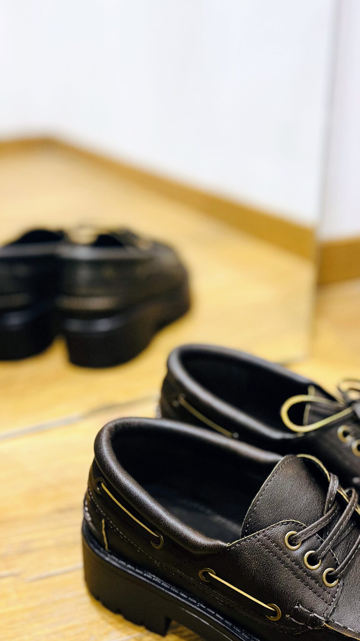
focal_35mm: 37
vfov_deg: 53.2
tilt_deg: -37.4
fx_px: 628
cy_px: 417
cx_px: 276
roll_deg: -4.5
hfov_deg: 31.3
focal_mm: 5.1
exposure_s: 1/50
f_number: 1.6
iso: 200
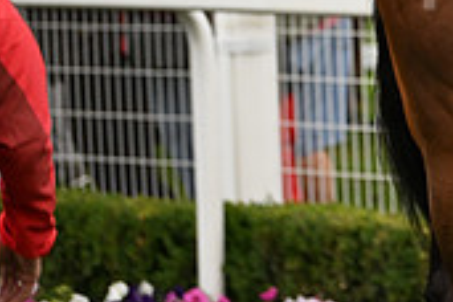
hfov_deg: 4.5
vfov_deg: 3.0
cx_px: 766
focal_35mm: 458
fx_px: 5763
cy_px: -158
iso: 1250
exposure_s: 1/1000
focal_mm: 135
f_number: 3.2
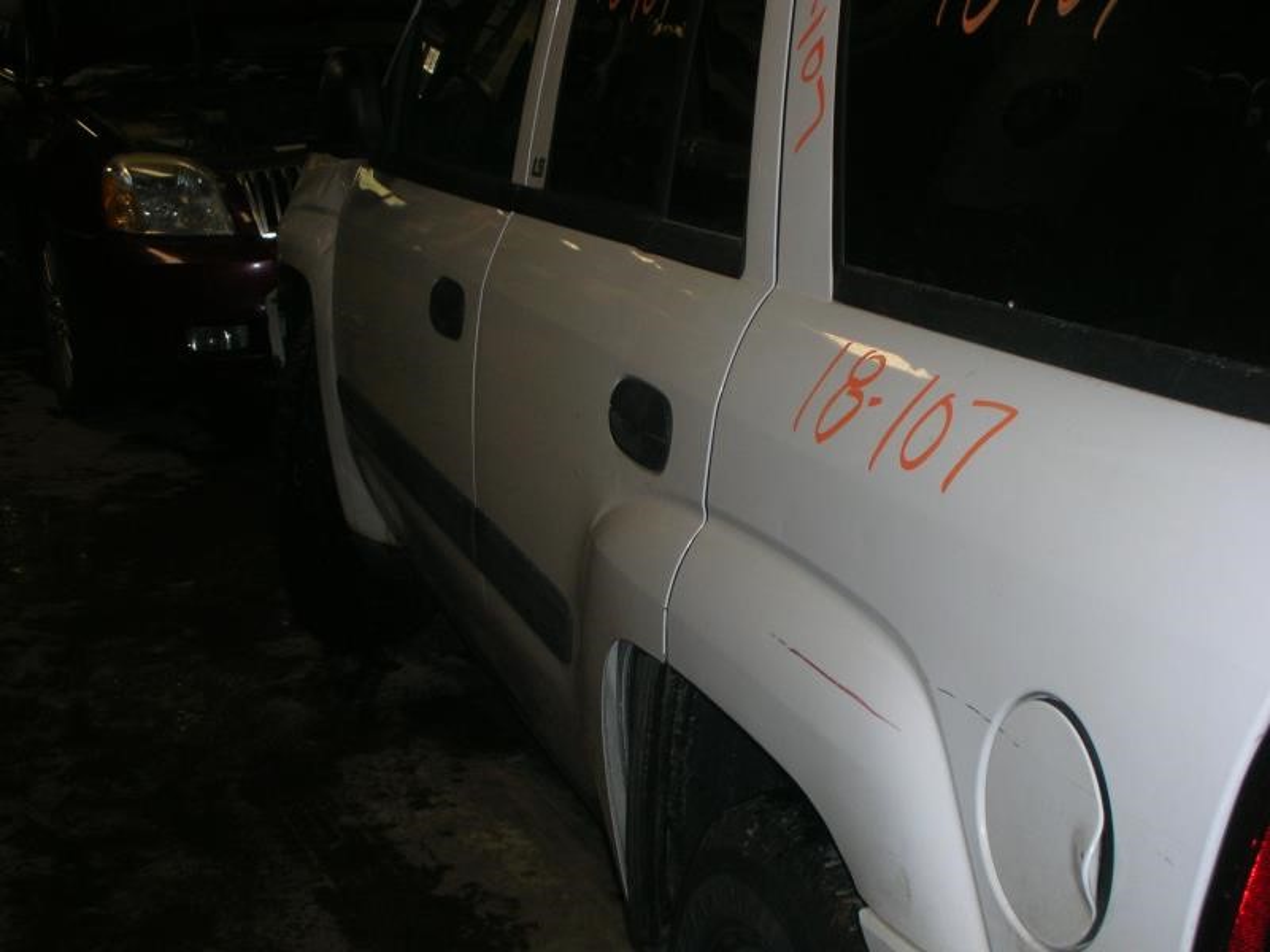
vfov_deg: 24.0
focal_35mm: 61
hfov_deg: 31.7
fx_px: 2238
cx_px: 635
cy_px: 476
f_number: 4
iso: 98
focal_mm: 10.1
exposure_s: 1/120
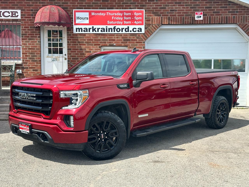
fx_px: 345
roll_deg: +0.4
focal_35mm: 48
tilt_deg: -3.7
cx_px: 124
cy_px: 94
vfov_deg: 30.3
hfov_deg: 39.7
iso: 64
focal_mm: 6.86
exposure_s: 1/2203
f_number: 1.78
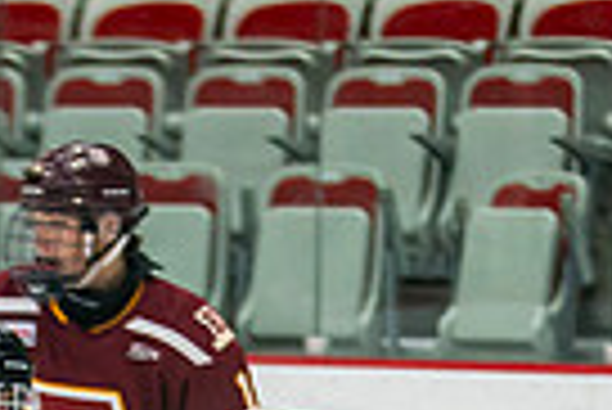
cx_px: 389
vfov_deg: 2.5
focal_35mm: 546
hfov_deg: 3.8
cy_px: 998
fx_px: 9292
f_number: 2.8
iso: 1000
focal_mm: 105
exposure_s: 1/640
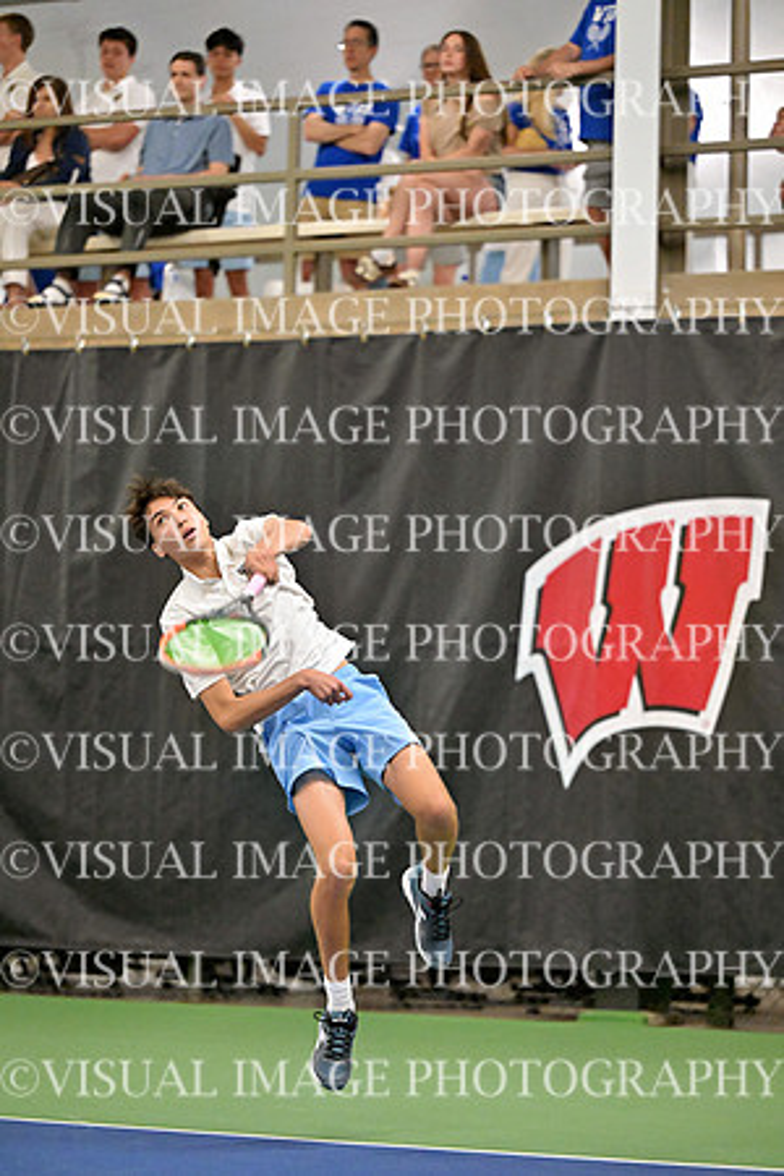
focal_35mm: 130
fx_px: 4246
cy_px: 588
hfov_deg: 10.5
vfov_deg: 15.8
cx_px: 392
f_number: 2.8
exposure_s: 1/1000
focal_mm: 130
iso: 8000
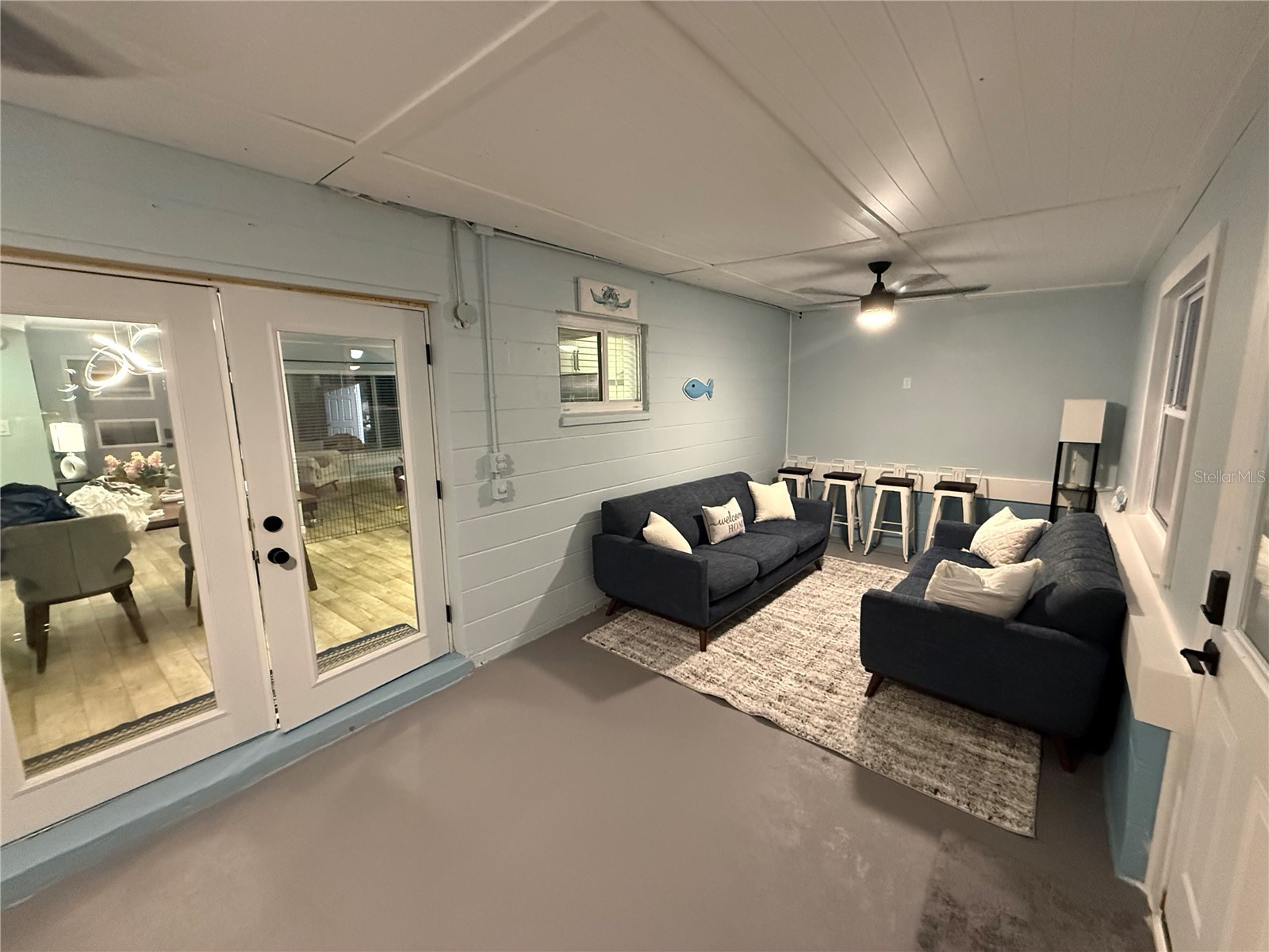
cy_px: 476
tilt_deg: -8.9
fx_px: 513
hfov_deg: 102.1
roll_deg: +0.8
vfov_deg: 85.7
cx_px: 634
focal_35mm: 14
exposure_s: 1/60
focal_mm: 2.22
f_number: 2.2
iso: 800
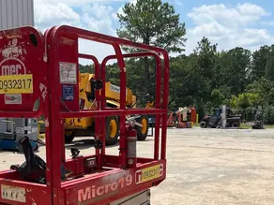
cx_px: 91
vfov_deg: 28.5
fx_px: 388
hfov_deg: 38.5
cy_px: 184
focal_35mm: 49
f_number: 1.6
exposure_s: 1/4149
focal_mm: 5.1
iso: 50
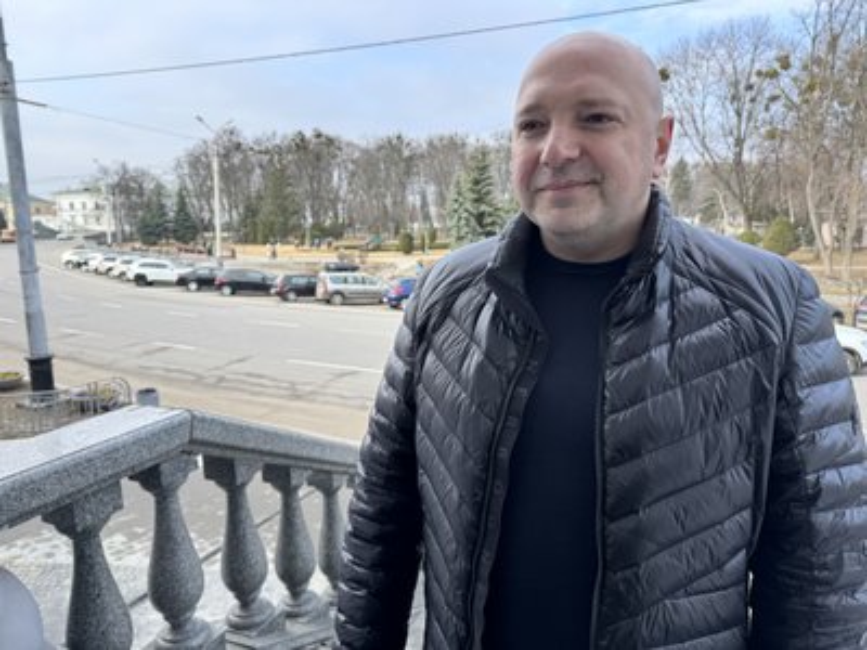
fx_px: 601
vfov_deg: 56.8
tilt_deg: -10.3
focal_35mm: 24
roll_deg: +0.4
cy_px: 325
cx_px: 434
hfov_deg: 71.6
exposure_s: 1/864
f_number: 1.78
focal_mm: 6.76
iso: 80
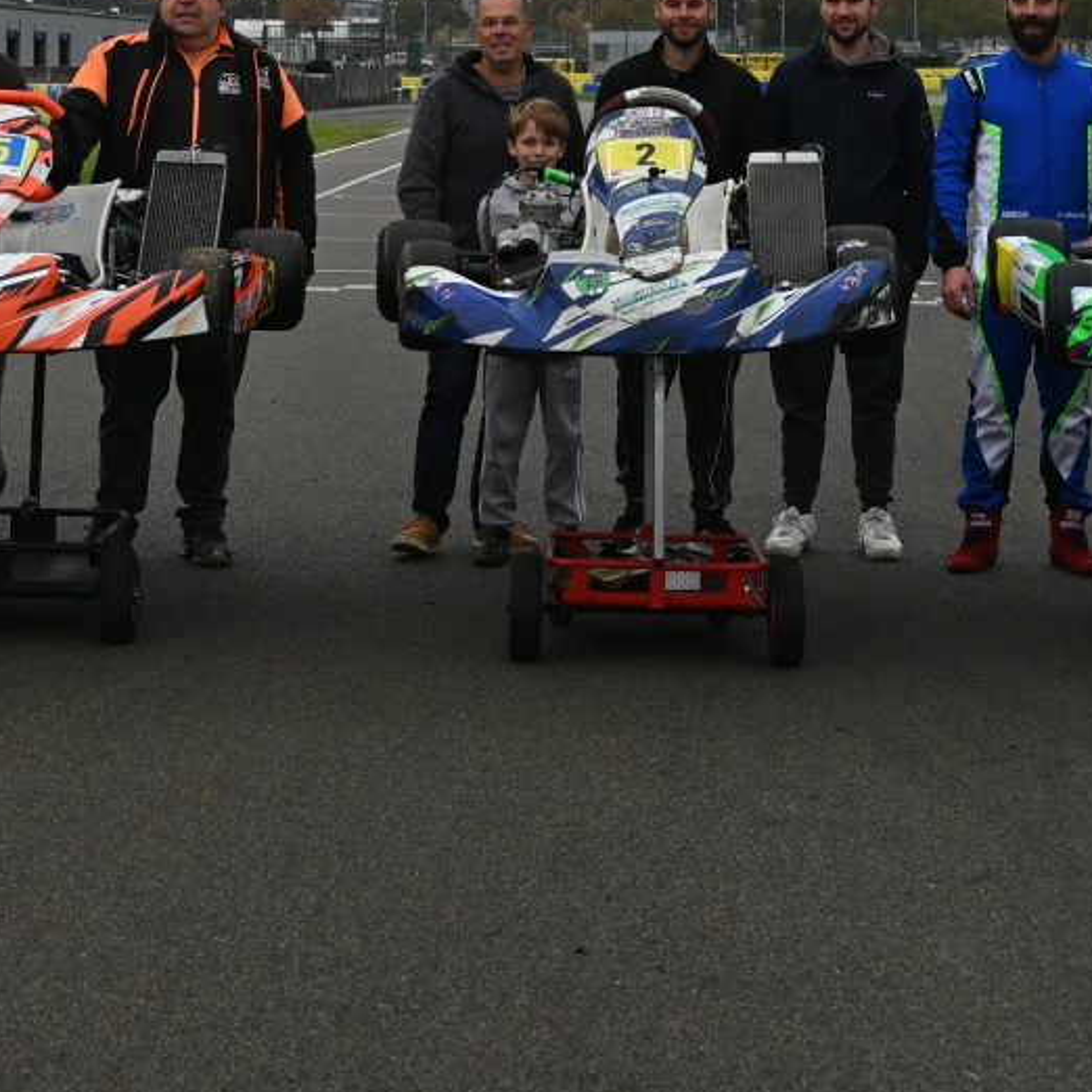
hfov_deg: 17.4
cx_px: 602
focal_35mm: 100
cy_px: -135
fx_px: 3569
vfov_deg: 16.8
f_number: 5.6
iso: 110
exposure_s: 1/250
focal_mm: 32
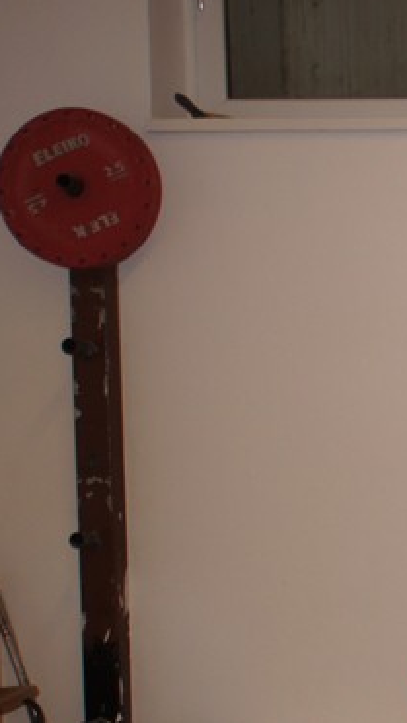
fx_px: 1495
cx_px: 900
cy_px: 508
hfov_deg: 12.8
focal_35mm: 78
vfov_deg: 26.9
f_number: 5.6
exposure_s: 1/60
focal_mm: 18
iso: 200
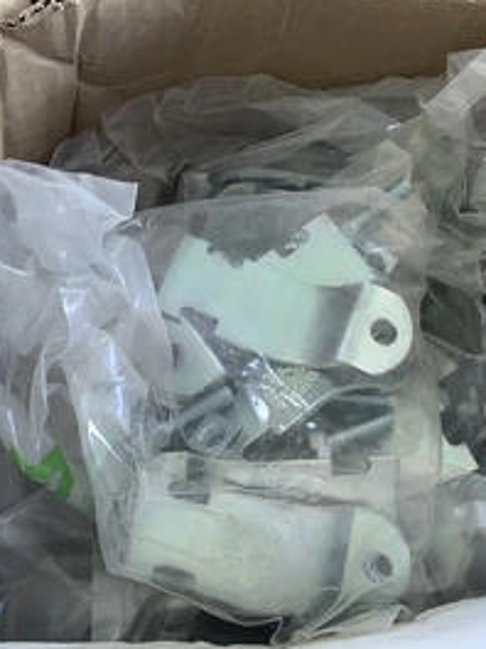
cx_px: 223
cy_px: 302
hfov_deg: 30.9
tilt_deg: -60.5
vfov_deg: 40.4
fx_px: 880
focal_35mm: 47
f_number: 2.4
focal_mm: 3.3
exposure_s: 1/60
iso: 50
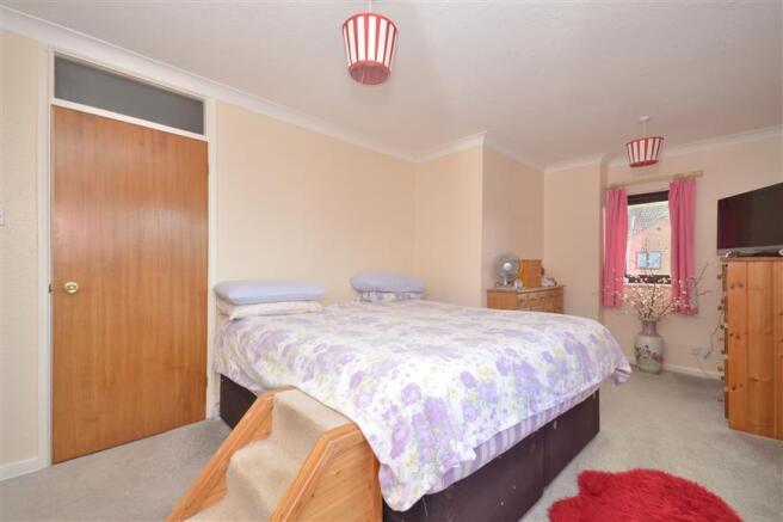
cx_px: 392
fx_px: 326
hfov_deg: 100.4
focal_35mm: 15
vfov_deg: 77.3
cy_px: 261
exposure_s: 1/50
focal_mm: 10
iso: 640
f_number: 8
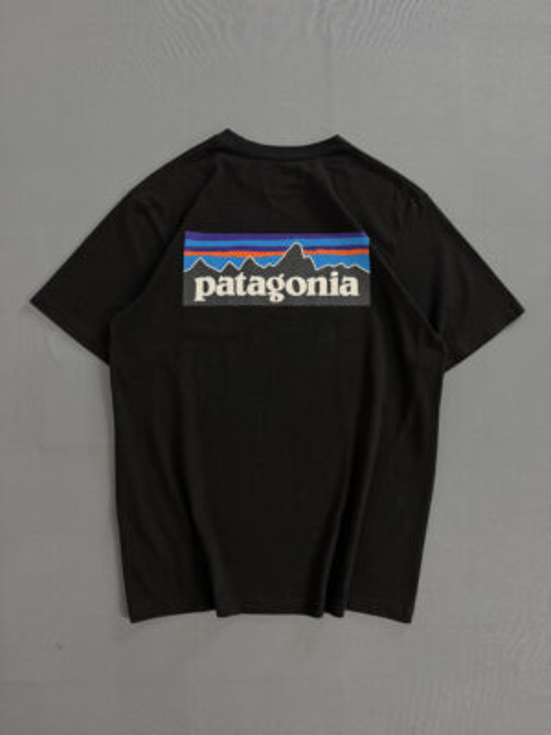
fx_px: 509
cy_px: 368
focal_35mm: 24
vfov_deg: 71.6
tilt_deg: -85.3
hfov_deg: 56.8
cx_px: 276
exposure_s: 1/60
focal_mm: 6.76
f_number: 1.78
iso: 160
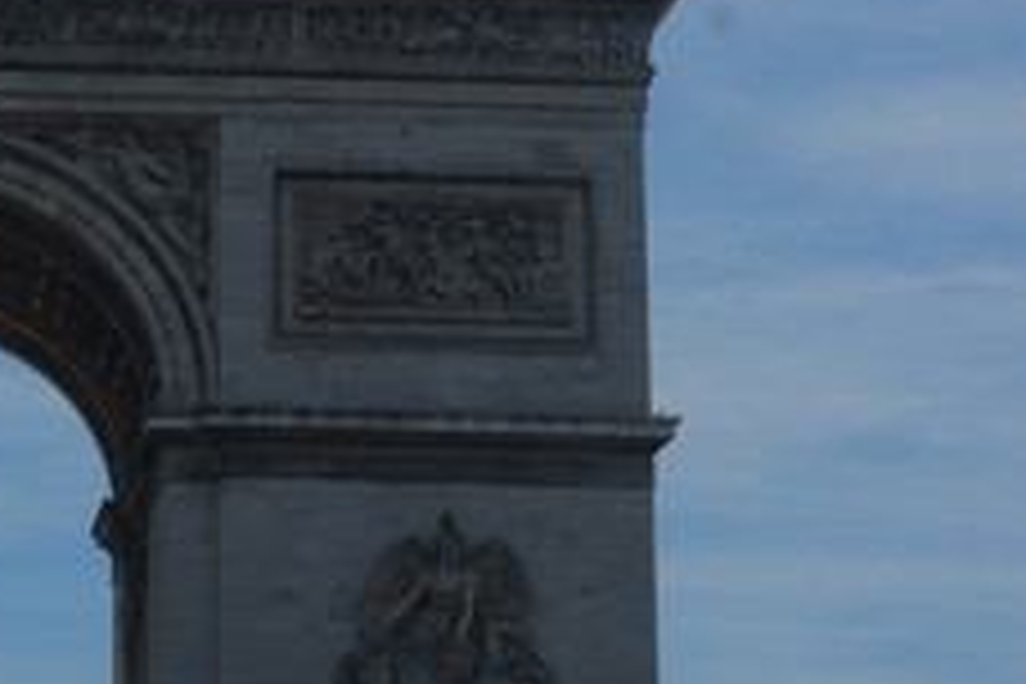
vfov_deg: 11.9
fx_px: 3277
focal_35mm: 115
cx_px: -140
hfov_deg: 17.1
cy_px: 317
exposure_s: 1/420
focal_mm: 27
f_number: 16
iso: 200
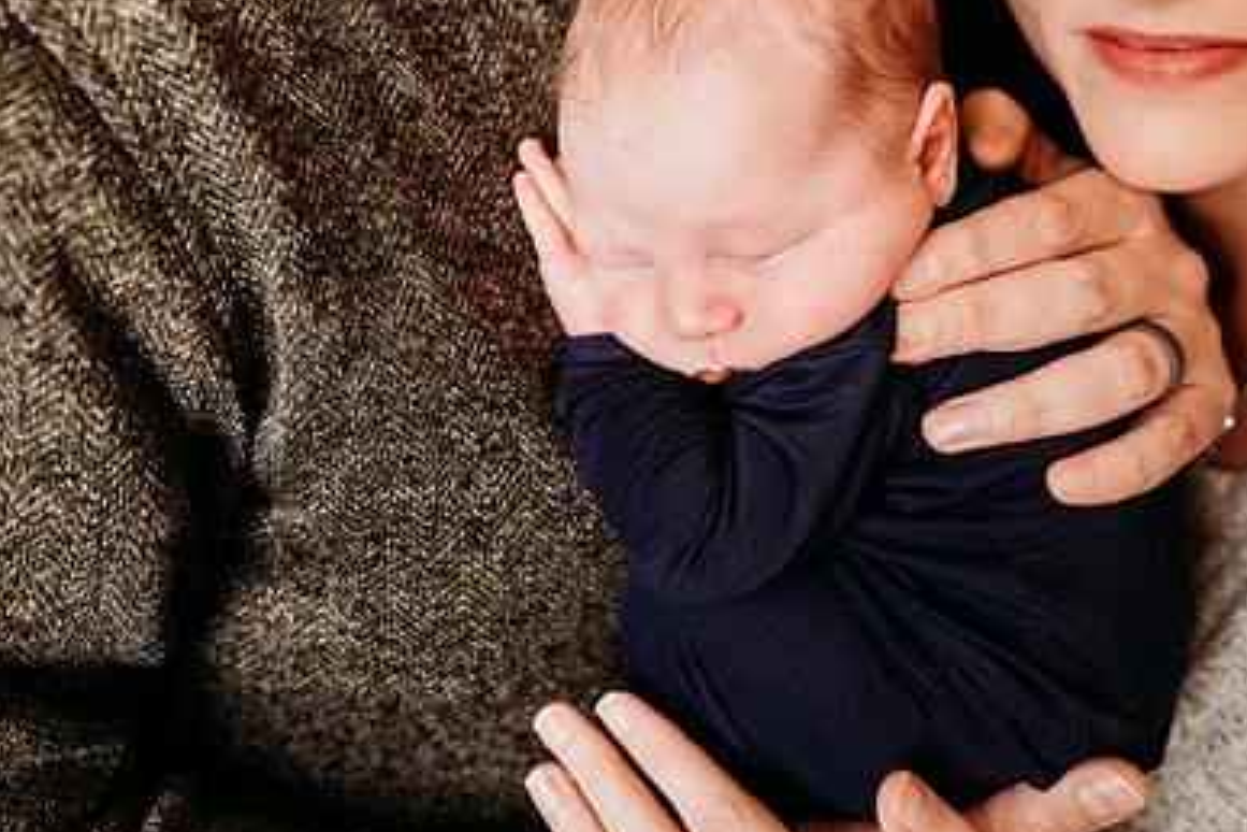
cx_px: 661
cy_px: 234
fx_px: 1247
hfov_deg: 53.1
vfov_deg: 36.2
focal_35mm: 36
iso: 200
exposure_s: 1/200
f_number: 2.8
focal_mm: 24
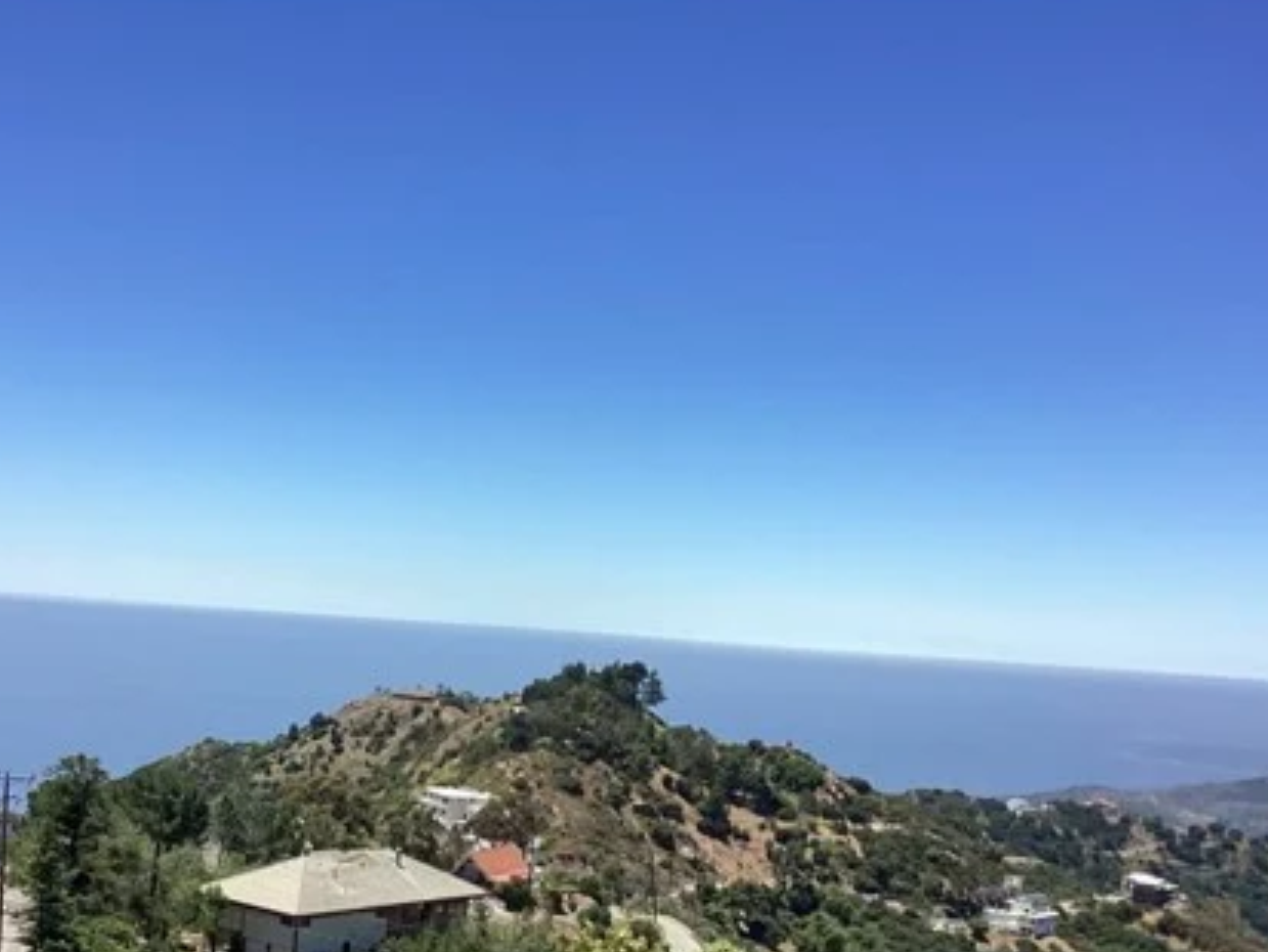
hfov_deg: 39.6
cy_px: 716
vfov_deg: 29.8
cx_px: 540
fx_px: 1759
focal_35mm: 48
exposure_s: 1/1988
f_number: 2.4
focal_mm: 3.3
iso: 25
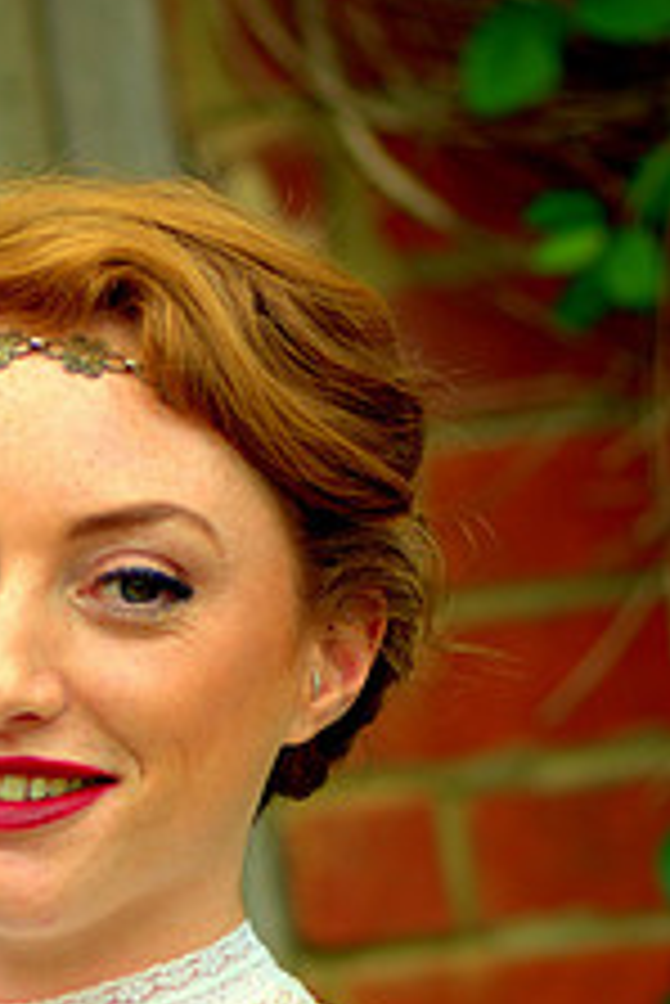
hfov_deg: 4.5
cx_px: 56
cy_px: 815
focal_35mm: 303
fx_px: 8445
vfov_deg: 6.8
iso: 100
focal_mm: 100
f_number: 2.8
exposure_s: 1/100
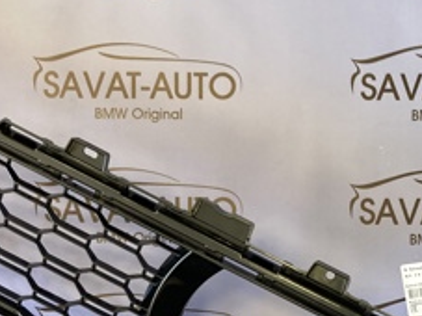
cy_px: 337
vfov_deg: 18.0
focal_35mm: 79
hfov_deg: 24.4
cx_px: 318
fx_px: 963
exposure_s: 1/121
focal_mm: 3.99
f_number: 1.8
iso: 80
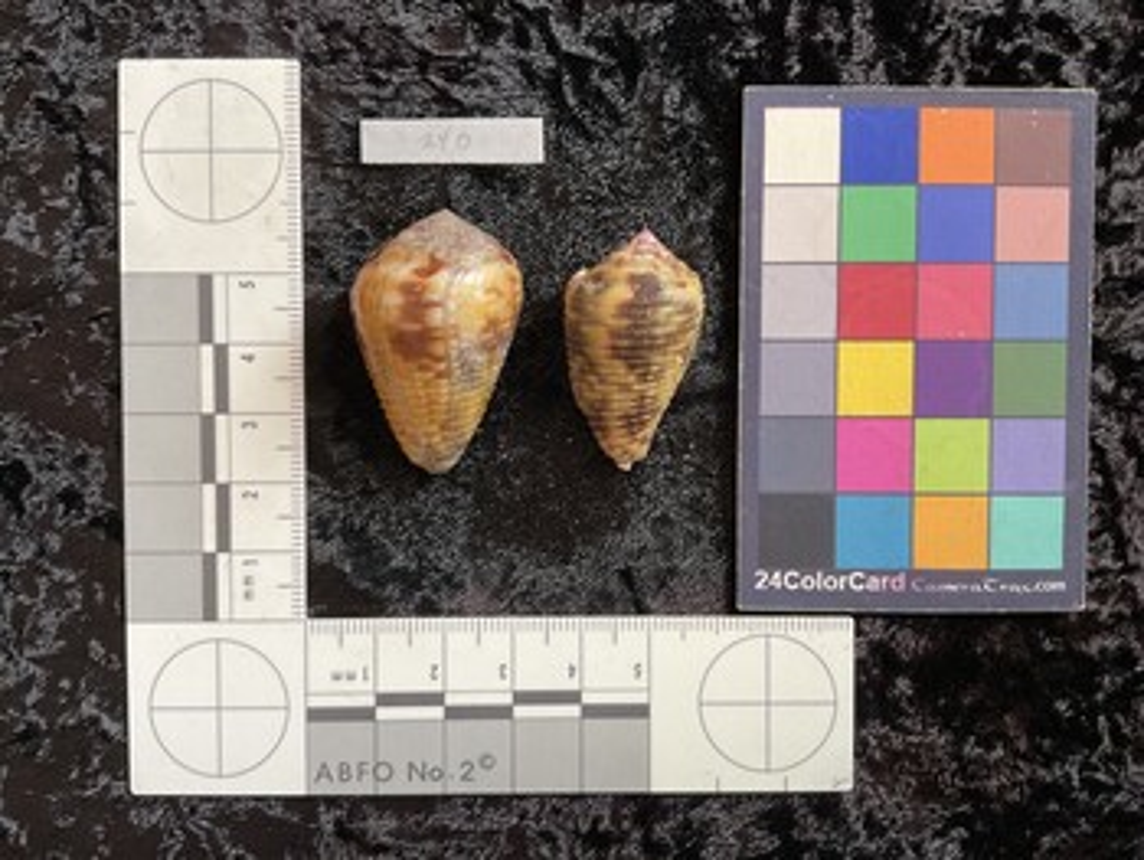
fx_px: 959
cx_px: 572
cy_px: 430
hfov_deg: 61.6
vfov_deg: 48.3
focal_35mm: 29
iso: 80
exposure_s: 1/60
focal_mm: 3
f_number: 1.8
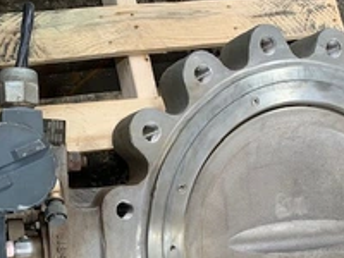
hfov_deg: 36.8
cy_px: 227
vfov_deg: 27.1
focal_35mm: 52
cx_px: 151
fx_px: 517
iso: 100
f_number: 1.8
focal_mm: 4.25
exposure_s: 1/62
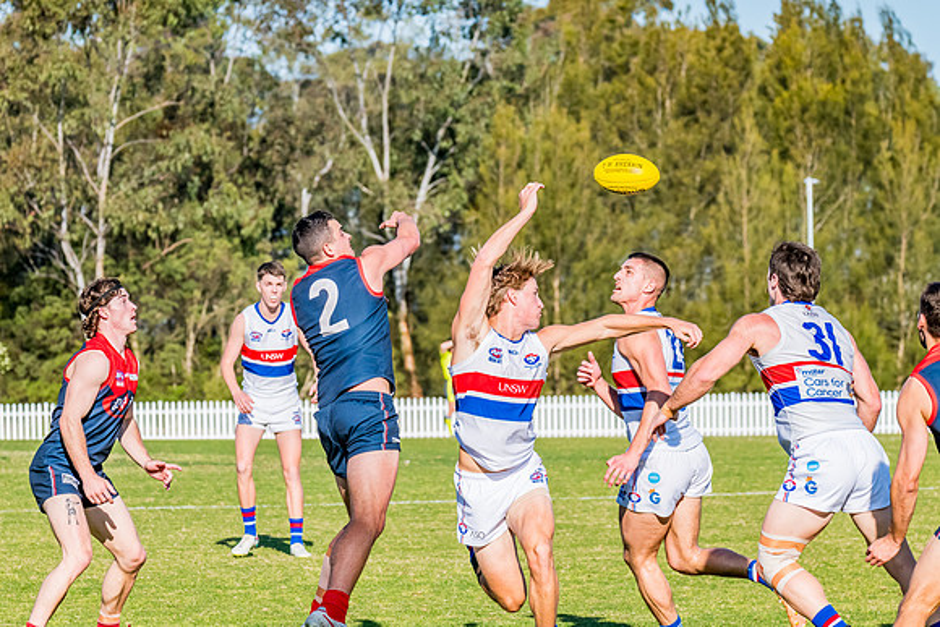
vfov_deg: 5.5
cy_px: 253
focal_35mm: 250
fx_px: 6539
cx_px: 380
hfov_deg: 8.2
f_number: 10
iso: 800
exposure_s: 1/1600
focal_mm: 210
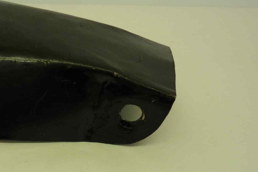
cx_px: 44
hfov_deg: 42.1
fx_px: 315
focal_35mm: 44
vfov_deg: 30.3
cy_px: 113
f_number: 3.3
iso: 80
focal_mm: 4.1
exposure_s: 1/50
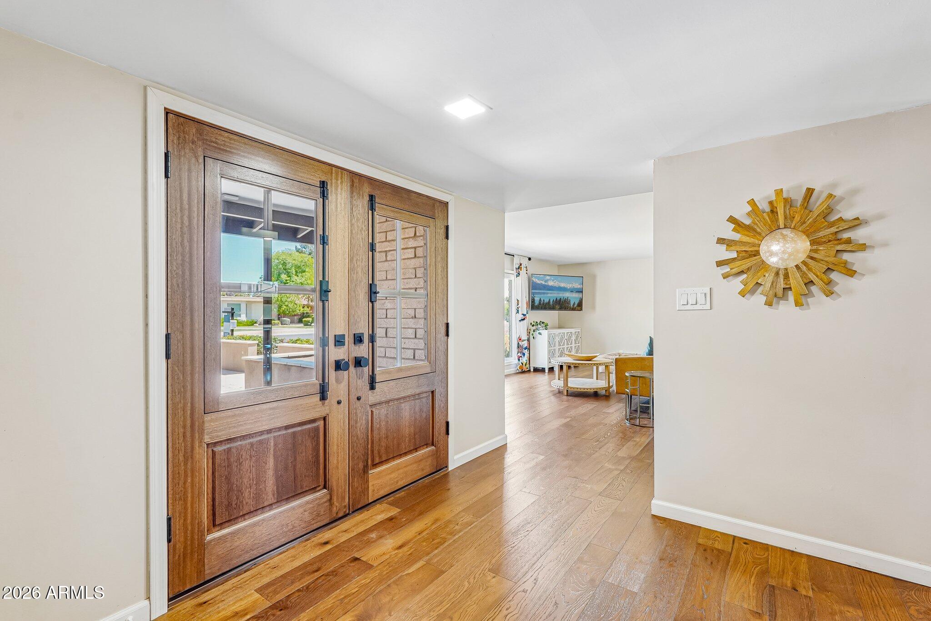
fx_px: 427
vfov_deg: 72.0
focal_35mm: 16
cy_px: 310
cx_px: 466
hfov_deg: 95.0
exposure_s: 1/10
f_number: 8
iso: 400
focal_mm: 16.5
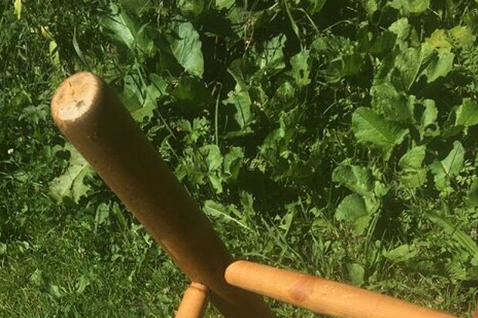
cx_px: 219
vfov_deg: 18.2
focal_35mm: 65
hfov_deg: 31.0
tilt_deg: -50.7
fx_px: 863
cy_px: 497
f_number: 2.2
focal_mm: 4.15
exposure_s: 1/2024
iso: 25
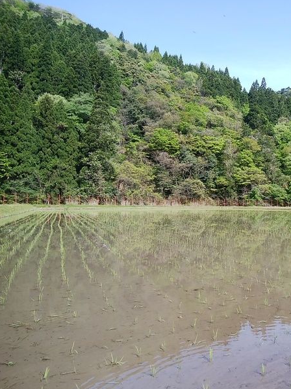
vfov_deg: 60.0
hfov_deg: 42.8
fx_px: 337
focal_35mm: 30
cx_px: 263
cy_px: 196
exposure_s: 1/454
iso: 32
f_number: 2
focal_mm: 3
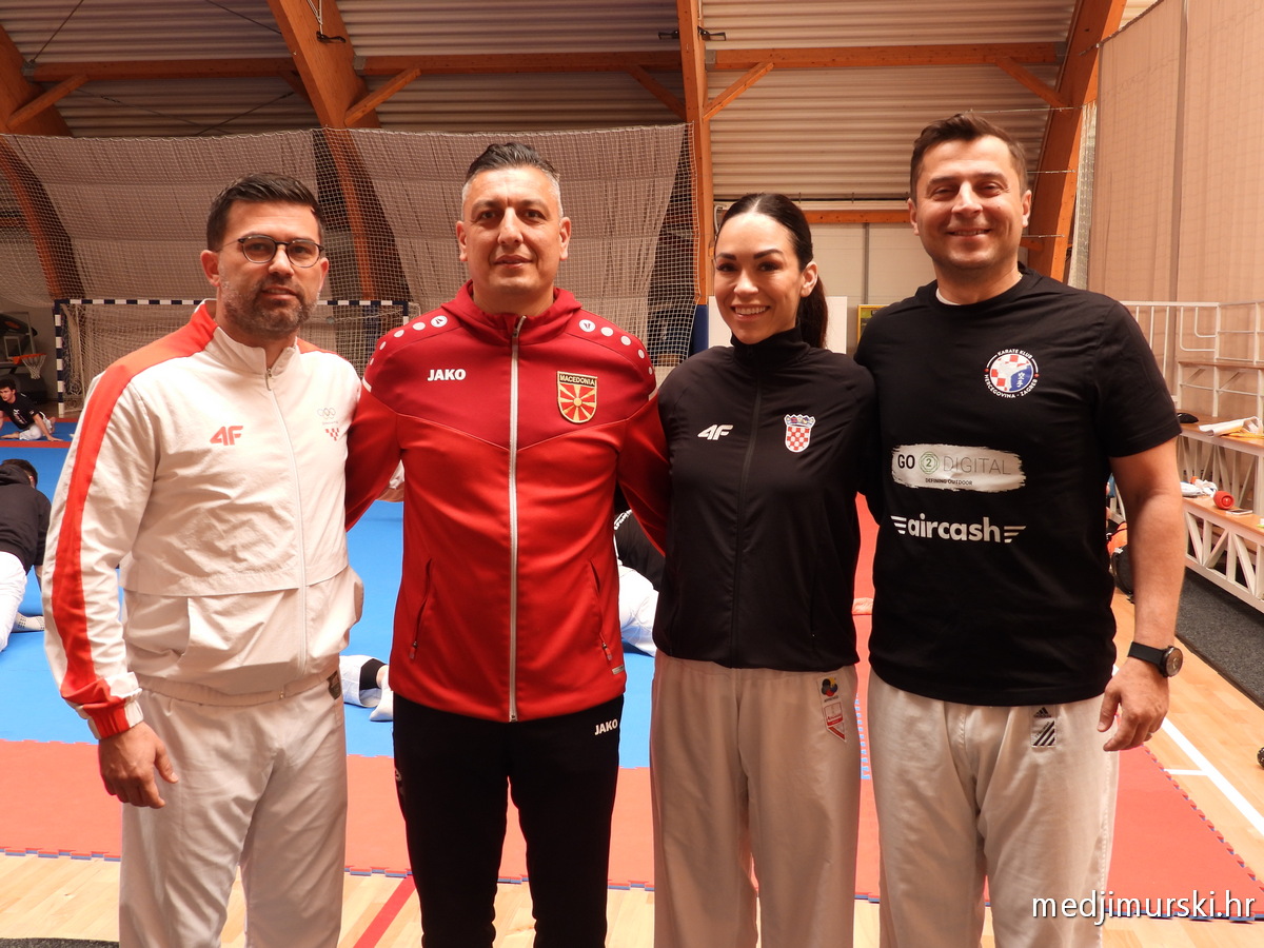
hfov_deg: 49.0
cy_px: 474
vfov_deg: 37.7
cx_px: 632
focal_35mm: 38
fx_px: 1388
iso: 125
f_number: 3.2
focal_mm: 6.8
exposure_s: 1/30
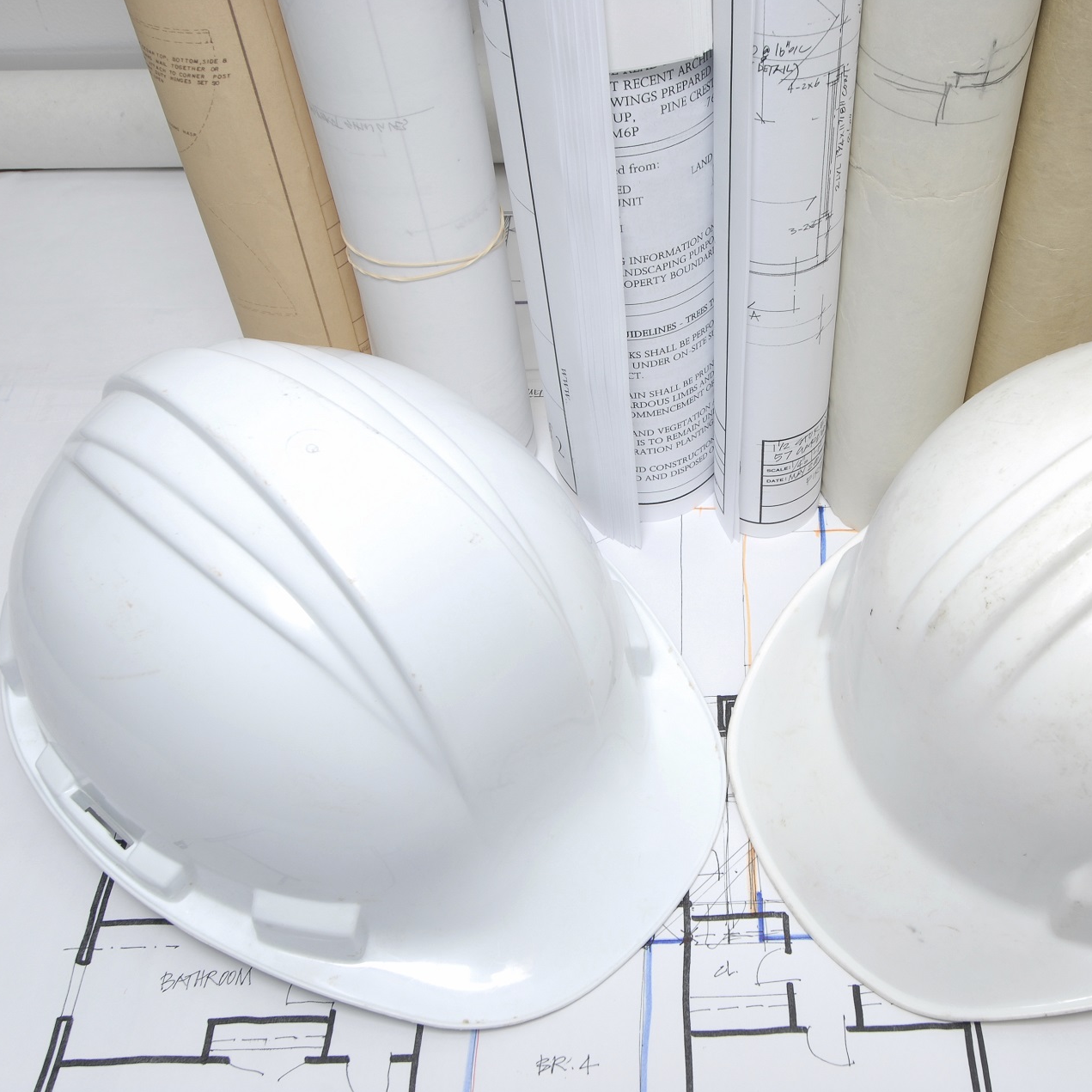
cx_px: 731
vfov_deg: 45.3
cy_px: 547
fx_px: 1308
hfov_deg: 44.6
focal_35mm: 37
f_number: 11
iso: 100
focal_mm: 19
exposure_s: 1/200
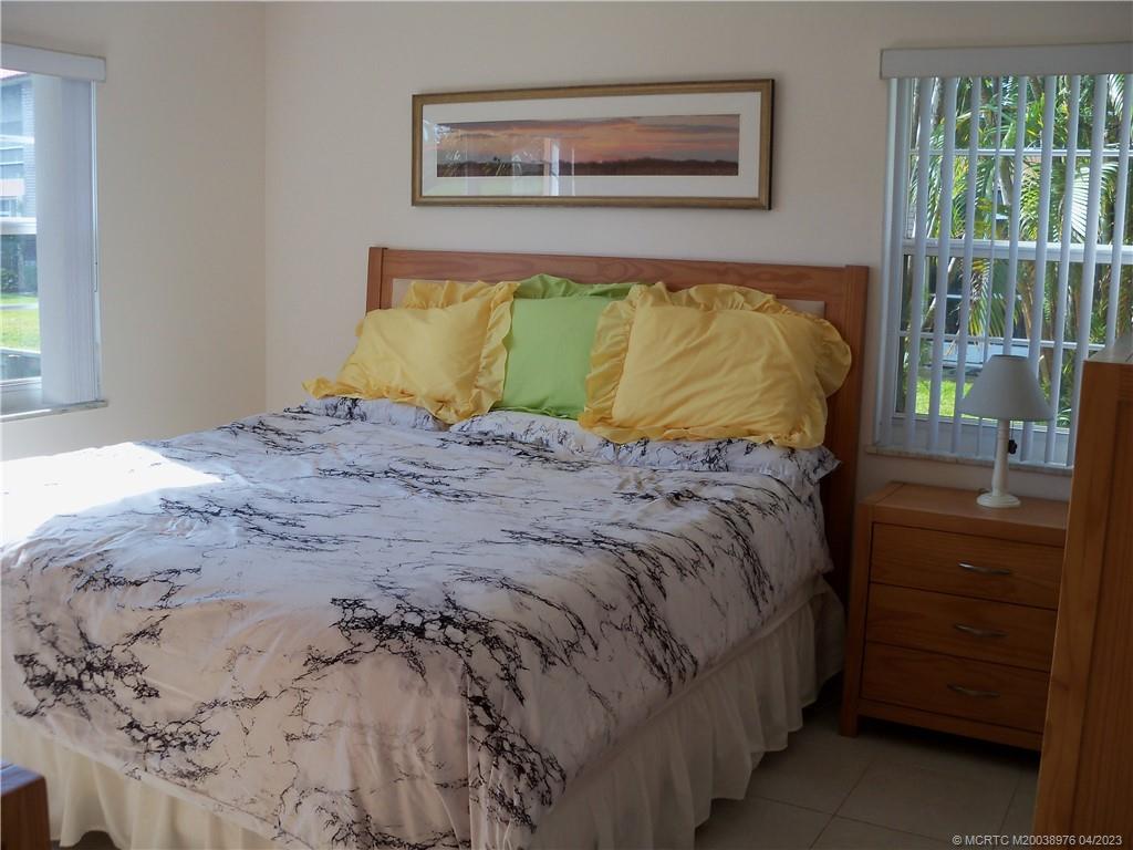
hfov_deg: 52.6
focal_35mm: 35
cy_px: 425
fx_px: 1146
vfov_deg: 40.7
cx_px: 566
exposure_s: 1/60
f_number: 3.5
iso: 80
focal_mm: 6.2
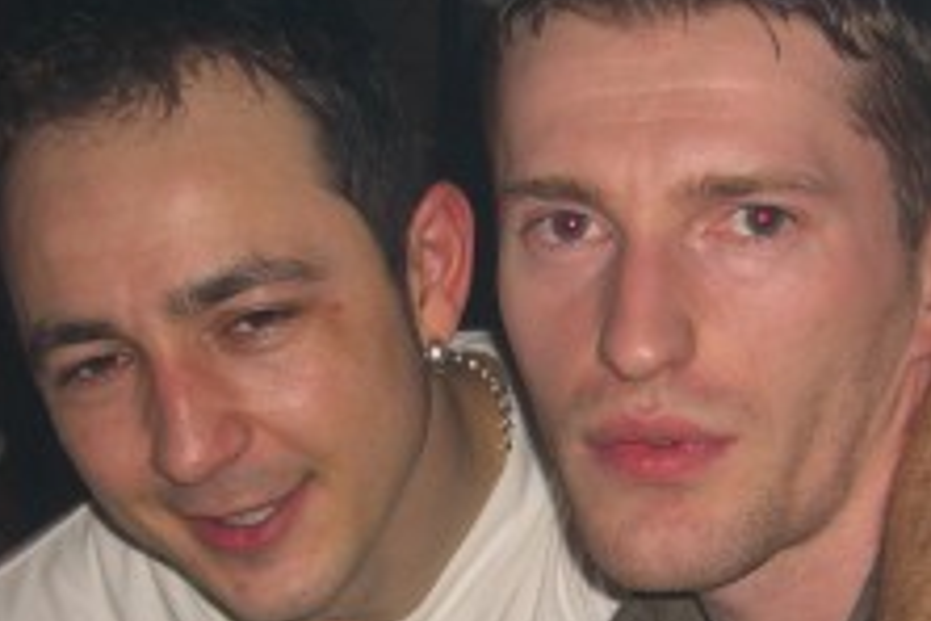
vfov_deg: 12.7
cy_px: 592
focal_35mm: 107
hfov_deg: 19.1
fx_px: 2767
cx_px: 554
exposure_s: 1/60
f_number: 2.8
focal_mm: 7.9
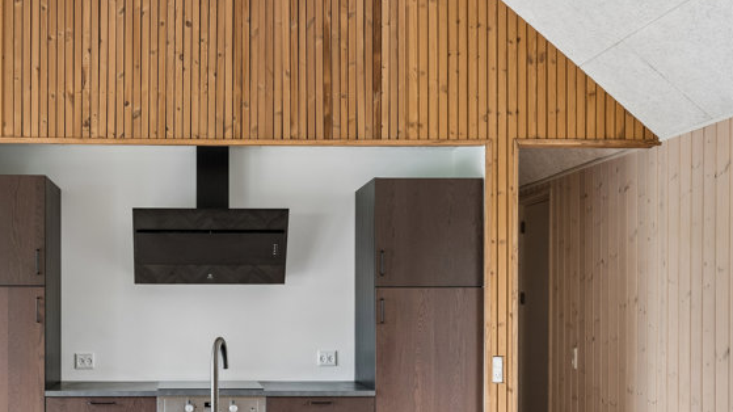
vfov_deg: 26.1
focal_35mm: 45
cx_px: 228
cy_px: 325
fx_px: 874
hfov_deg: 44.6
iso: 250
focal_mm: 20
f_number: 8
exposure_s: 1/30
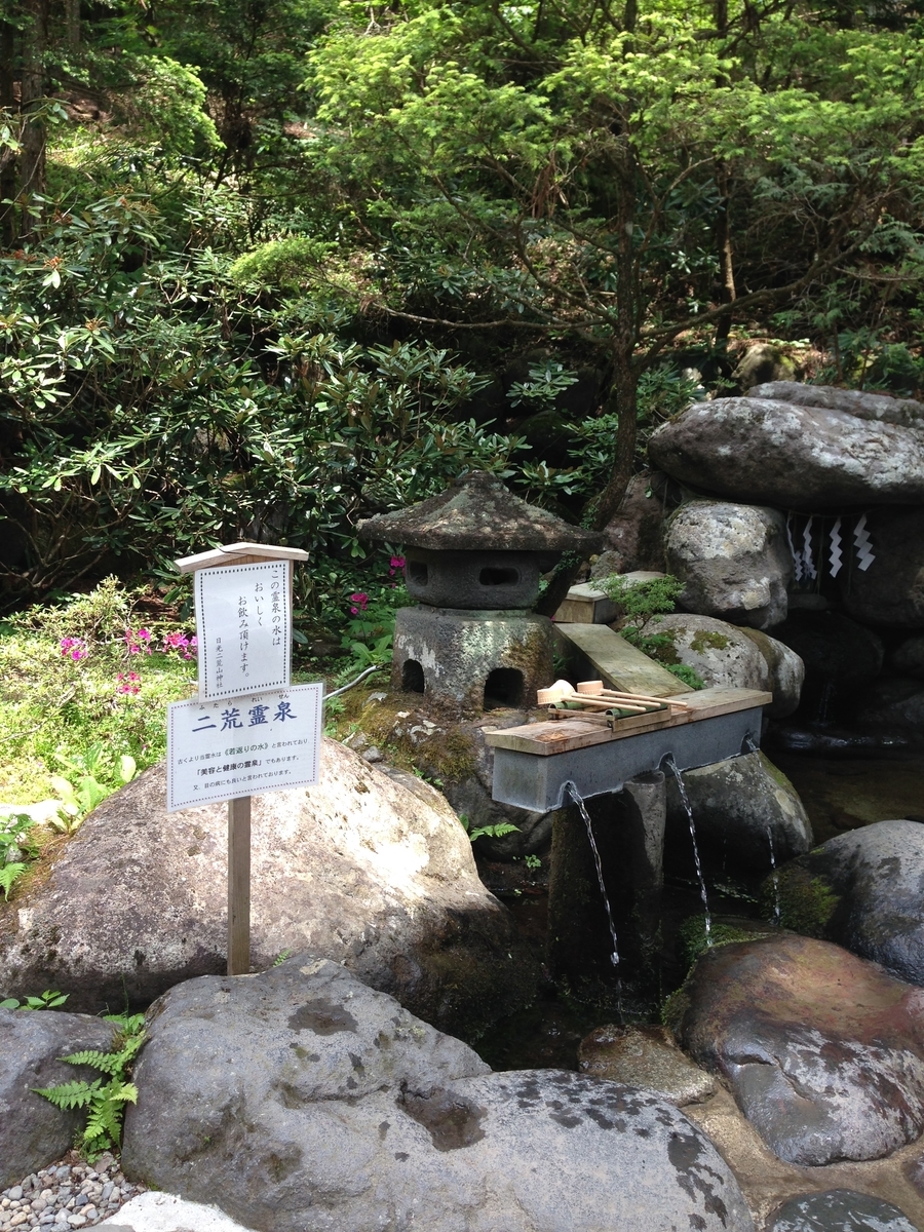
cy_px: 616
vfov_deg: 55.4
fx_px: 1174
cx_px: 462
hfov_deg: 42.9
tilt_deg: -5.5
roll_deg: -1.6
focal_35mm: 33
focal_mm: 4.12
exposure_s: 1/171
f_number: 2.4
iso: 50
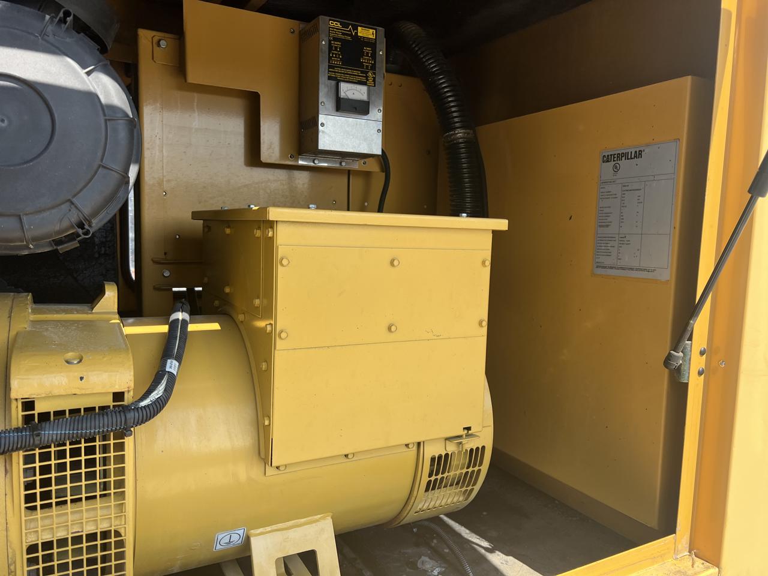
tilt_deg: -2.7
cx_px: 384
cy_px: 288
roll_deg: -1.3
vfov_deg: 53.1
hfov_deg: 67.3
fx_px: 577
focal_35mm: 26
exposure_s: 1/827
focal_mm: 5.7
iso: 50
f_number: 1.5
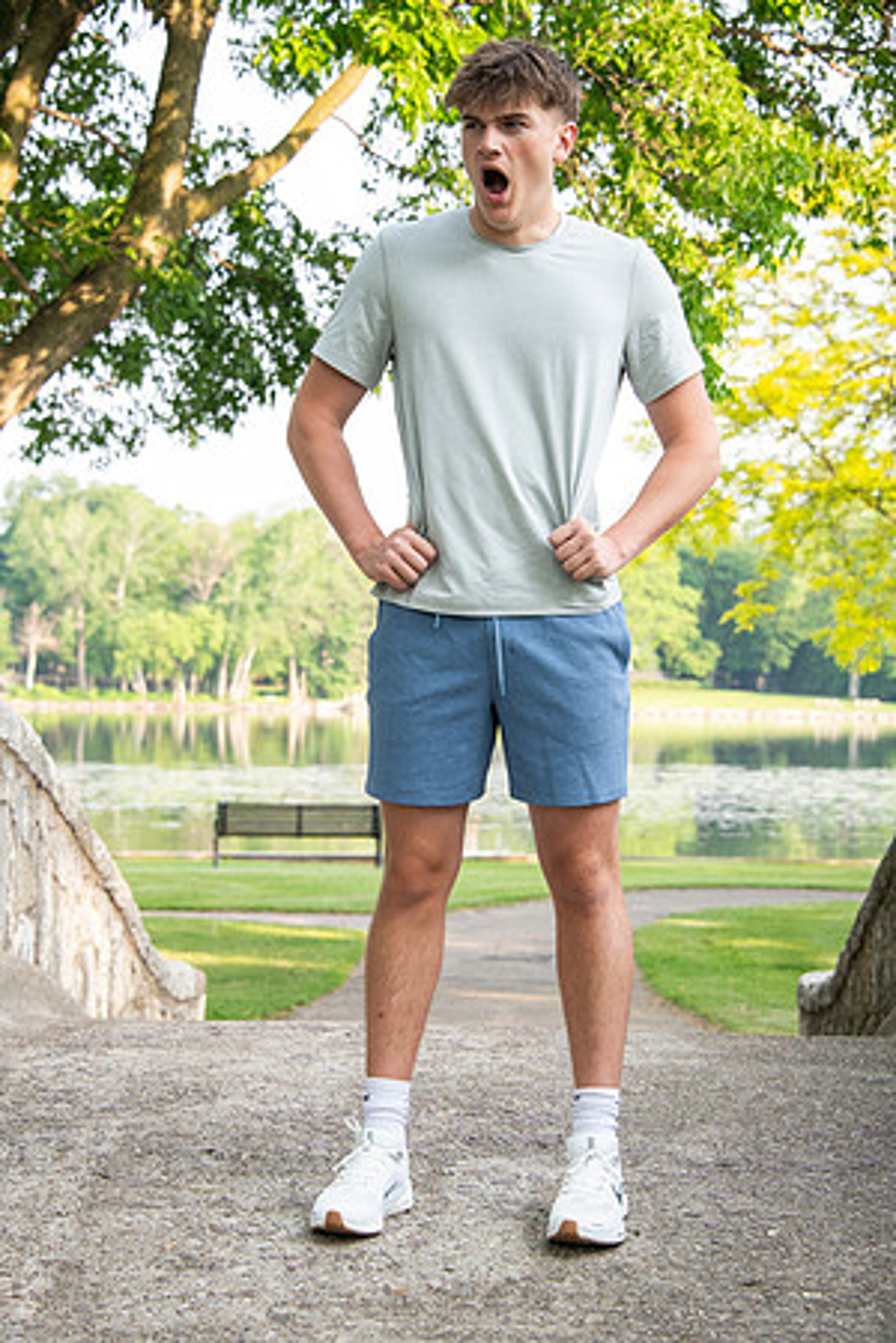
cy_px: 672
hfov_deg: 15.2
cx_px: 448
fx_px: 3360
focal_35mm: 90
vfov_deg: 22.6
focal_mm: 90
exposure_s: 1/160
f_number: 7.1
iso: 320
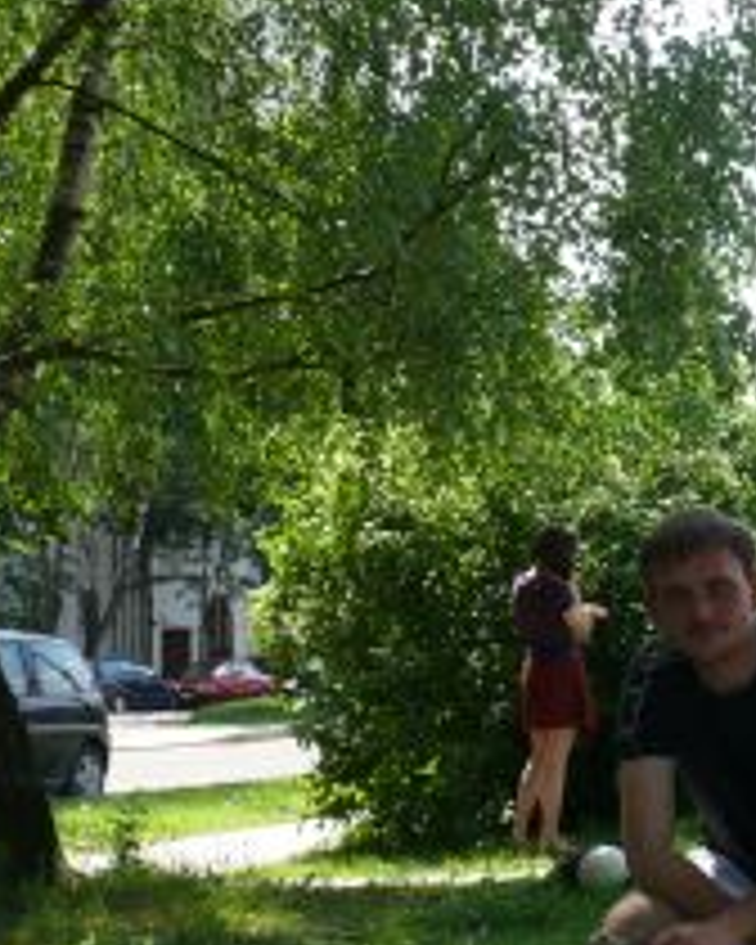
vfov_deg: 21.0
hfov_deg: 15.6
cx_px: 1125
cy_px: 562
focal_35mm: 91
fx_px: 2545
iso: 100
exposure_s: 1/250
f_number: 4.5
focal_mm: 7.4
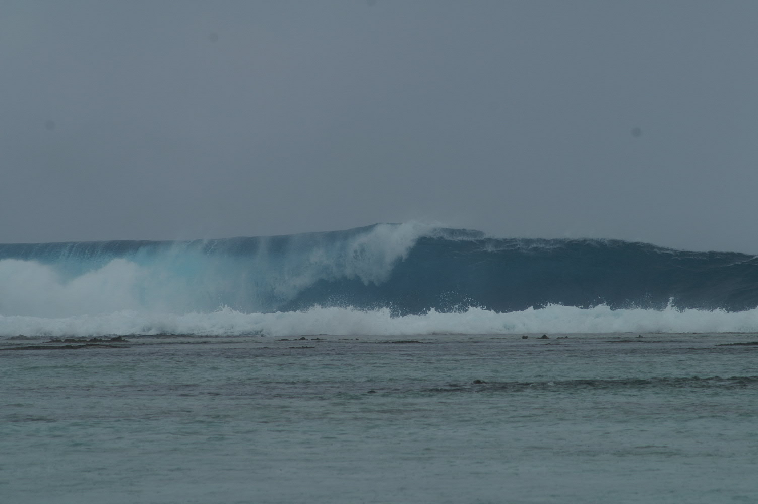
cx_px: 379
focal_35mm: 450
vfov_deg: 3.0
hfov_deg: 4.6
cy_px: 252
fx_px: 9467
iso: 100
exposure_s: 1/250
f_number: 11
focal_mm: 300
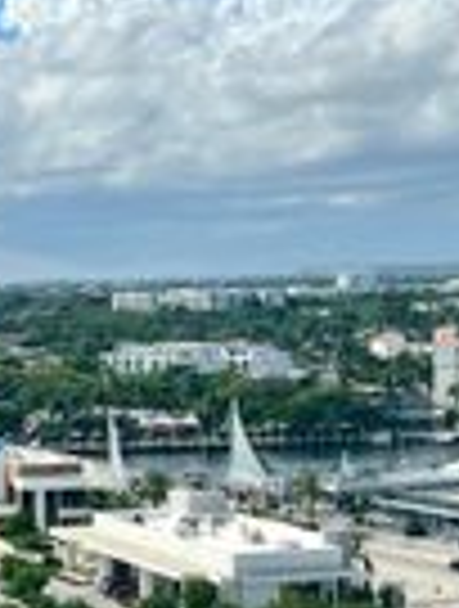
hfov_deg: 14.1
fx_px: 1689
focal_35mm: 96
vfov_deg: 20.3
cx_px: -310
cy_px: 399
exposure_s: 1/10309
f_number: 1.5
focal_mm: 5.7
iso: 50
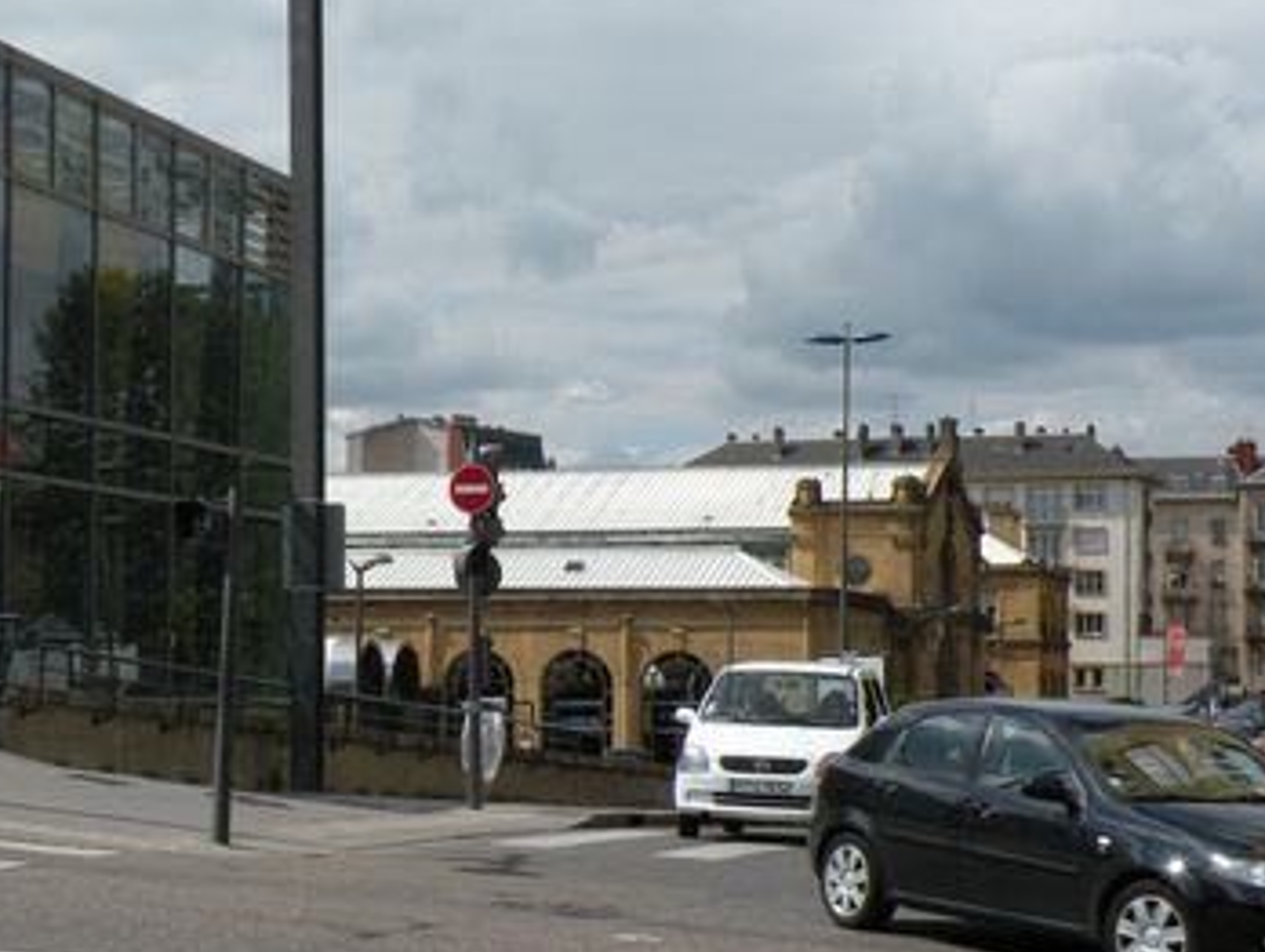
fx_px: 3001
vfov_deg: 18.0
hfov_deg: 23.6
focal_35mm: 82
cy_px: 616
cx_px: 371
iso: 64
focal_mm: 9.8
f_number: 7.1
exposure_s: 1/370
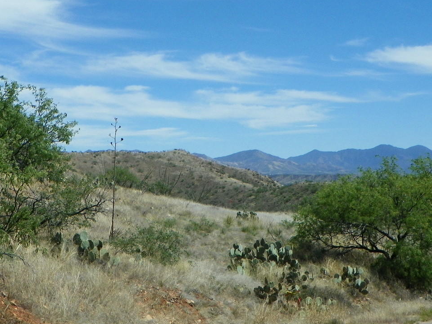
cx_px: 165
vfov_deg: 18.7
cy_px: 146
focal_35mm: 79
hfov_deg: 24.7
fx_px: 986
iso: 64
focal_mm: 6.6
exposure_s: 1/640
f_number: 5.6
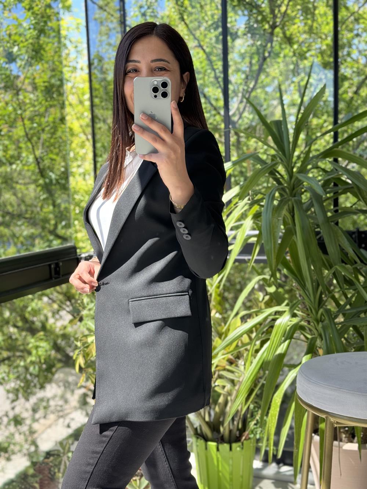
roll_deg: +1.7
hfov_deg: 30.3
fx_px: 678
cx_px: 184
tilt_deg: -19.2
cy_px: 244
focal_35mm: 48
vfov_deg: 39.7
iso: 64
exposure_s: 1/244
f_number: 1.78
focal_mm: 6.76
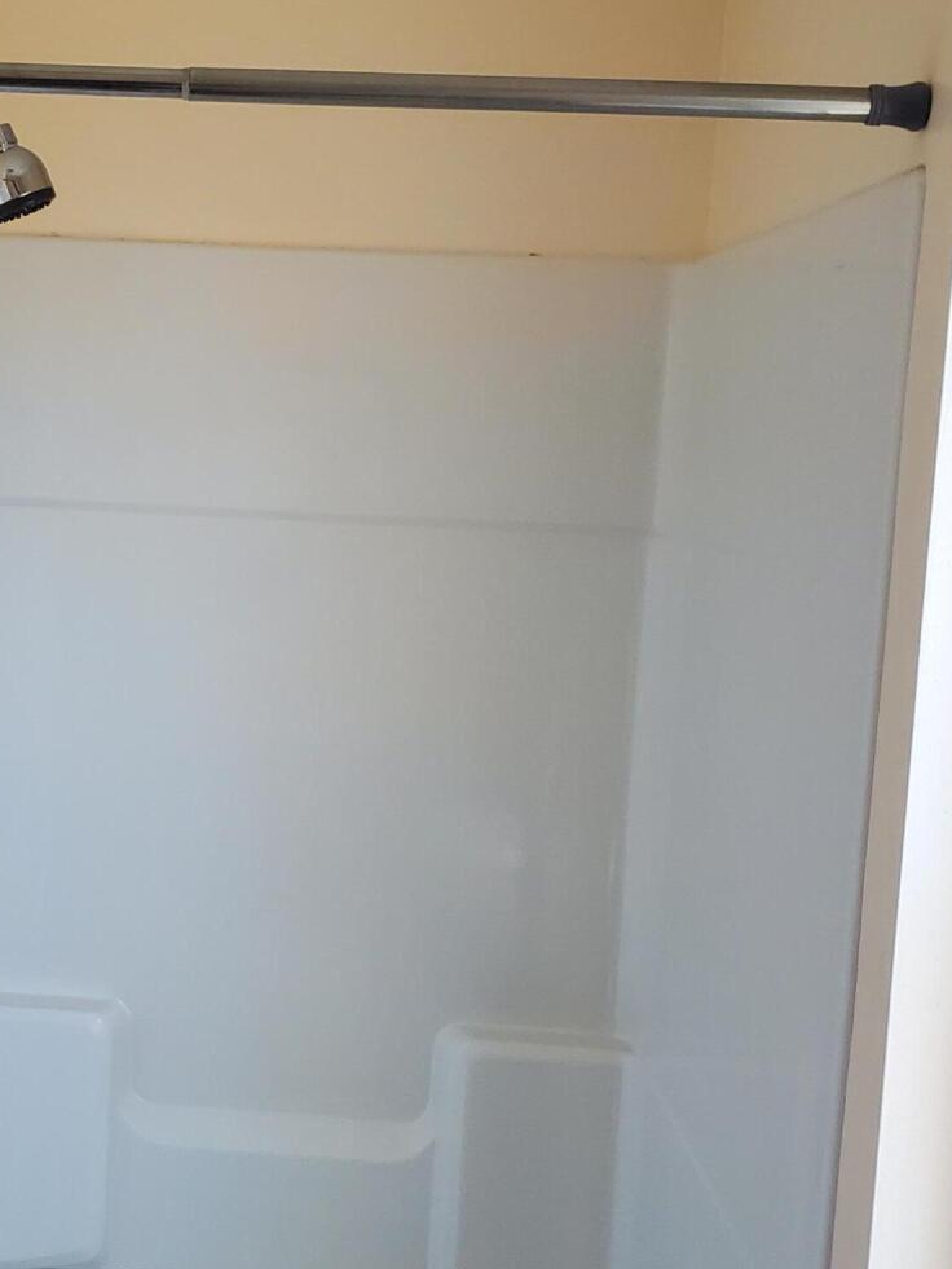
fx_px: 1943
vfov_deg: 36.2
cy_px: 630
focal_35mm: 53
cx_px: 91
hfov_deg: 26.6
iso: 200
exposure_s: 1/59
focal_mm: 4.3
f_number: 2.4
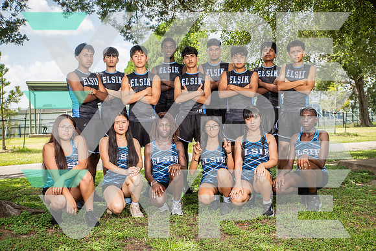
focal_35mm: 40
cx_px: 188
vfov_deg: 33.4
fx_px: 418
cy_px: 126
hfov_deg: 48.4
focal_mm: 40
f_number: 6.3
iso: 250
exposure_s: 1/400
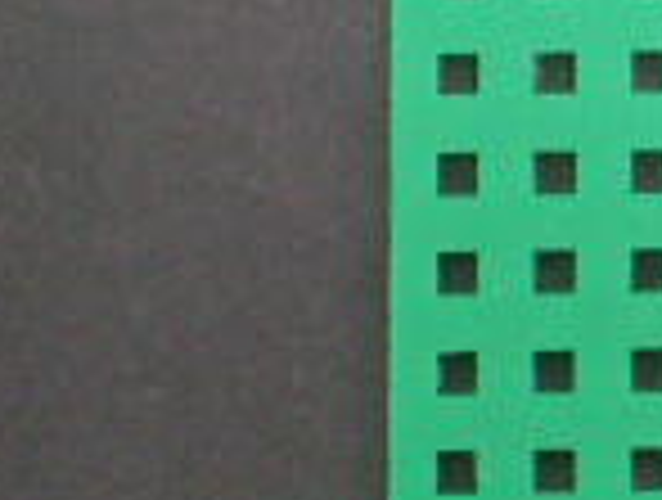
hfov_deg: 4.3
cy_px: 135
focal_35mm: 456
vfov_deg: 3.3
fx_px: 8742
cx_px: 1410
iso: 200
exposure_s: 1/1.3
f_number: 4.9
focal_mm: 16.2
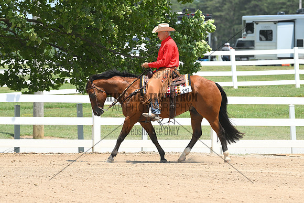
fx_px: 2154
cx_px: 152
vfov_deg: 5.4
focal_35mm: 255
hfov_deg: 8.1
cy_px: 102
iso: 250
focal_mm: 170
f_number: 5
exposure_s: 1/1347
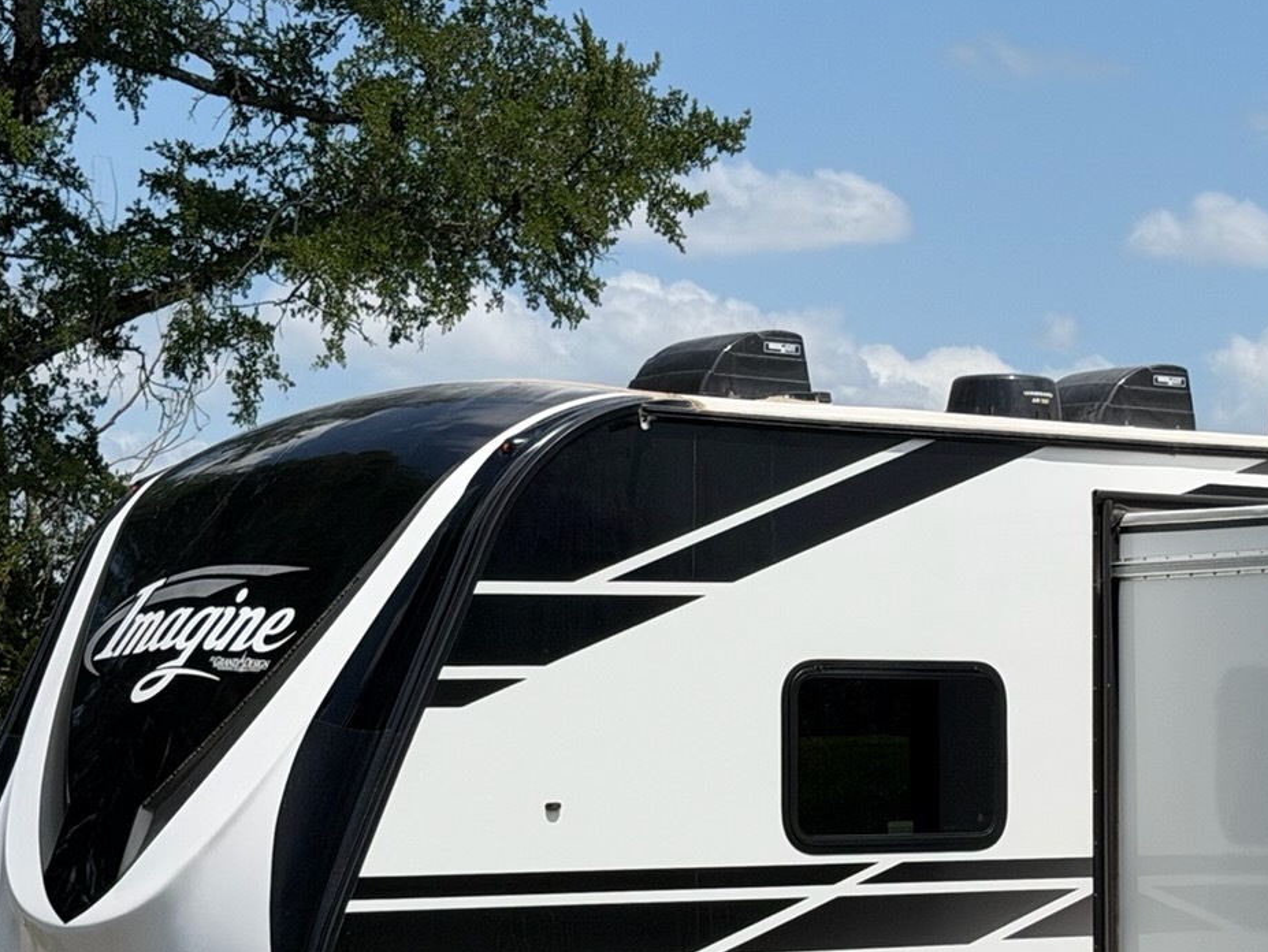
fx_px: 3884
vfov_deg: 13.9
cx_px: 977
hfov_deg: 18.4
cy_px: 704
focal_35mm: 106
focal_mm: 6.76
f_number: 1.78
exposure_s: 1/8772
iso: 80
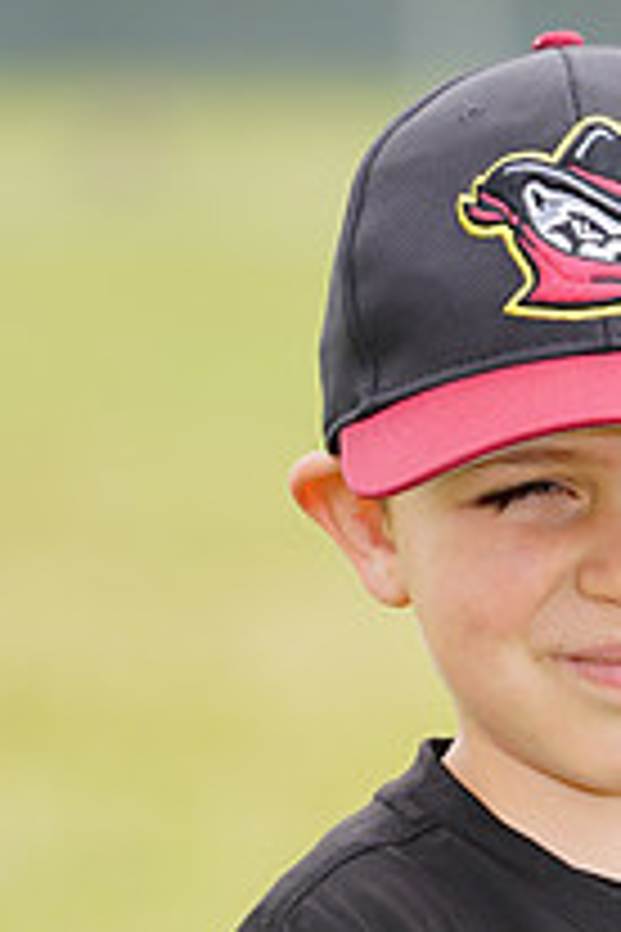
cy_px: 1103
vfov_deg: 2.9
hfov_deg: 2.0
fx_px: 18085
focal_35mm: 699
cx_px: 610
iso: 100
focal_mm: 250
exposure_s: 1/250
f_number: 6.3
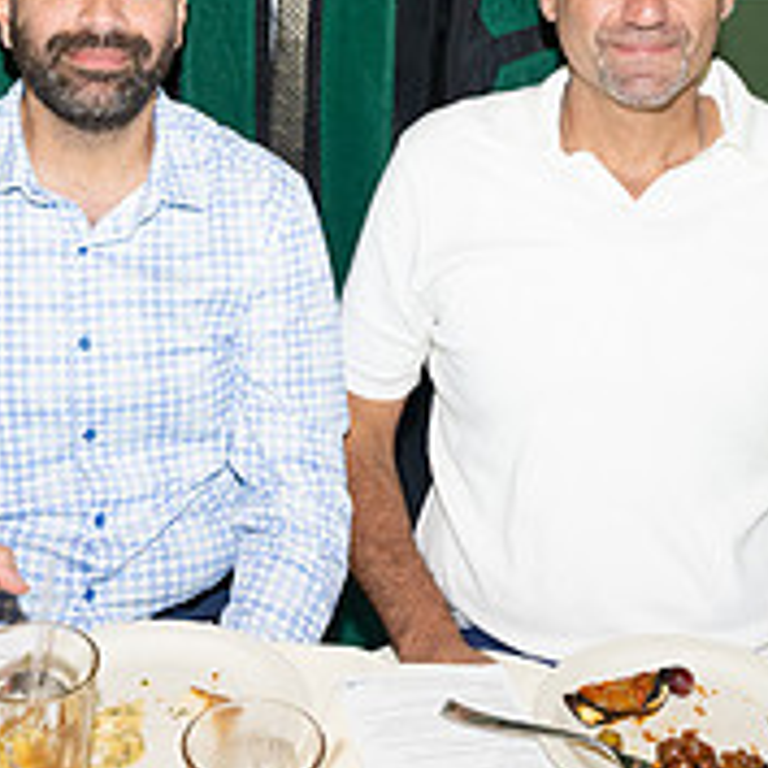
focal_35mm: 75
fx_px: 1883
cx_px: 373
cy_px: 85
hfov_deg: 23.1
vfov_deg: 22.5
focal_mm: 27
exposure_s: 1/80
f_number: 5.6
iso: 800
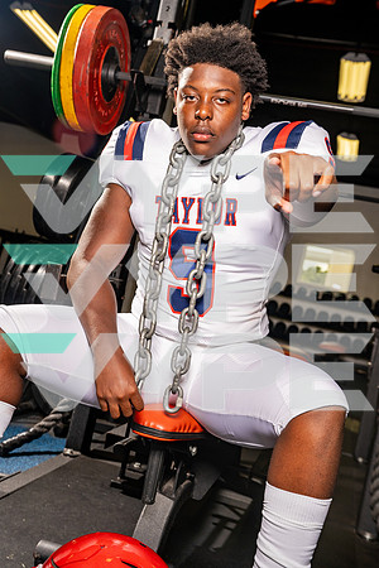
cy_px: 284
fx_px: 742
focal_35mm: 47
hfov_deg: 28.6
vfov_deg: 41.9
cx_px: 190
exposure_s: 1/500
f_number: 5.6
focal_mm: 47
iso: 320
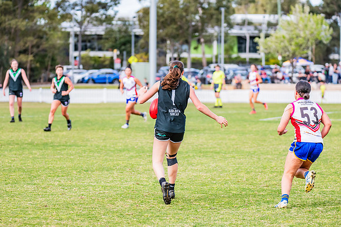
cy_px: 112
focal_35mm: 177
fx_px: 1675
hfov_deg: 11.6
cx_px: 168
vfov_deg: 7.8
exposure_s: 1/1600
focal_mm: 170
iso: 800
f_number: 5
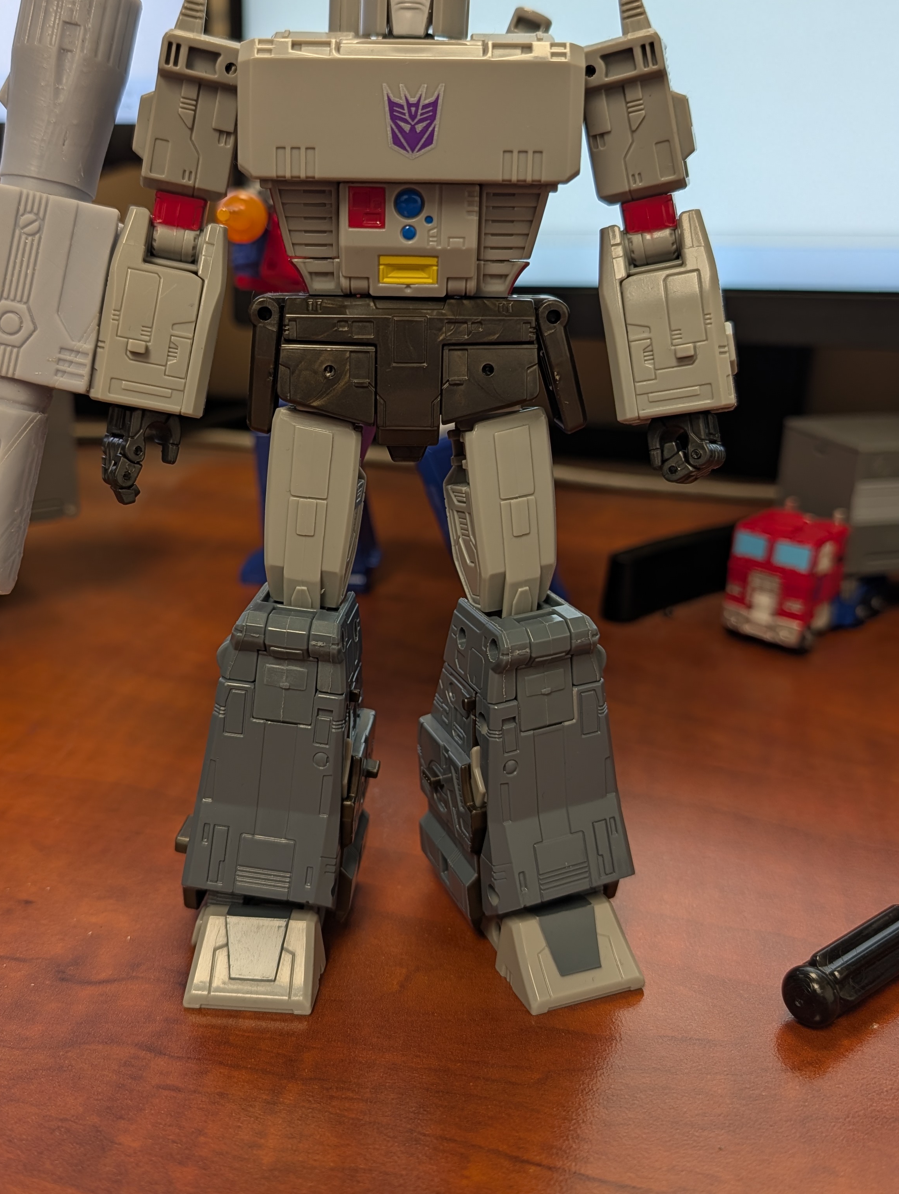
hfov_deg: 44.2
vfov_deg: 56.5
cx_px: 391
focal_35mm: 32
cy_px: 511
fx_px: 1105
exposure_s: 1/30
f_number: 1.68
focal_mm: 6.9
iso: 44
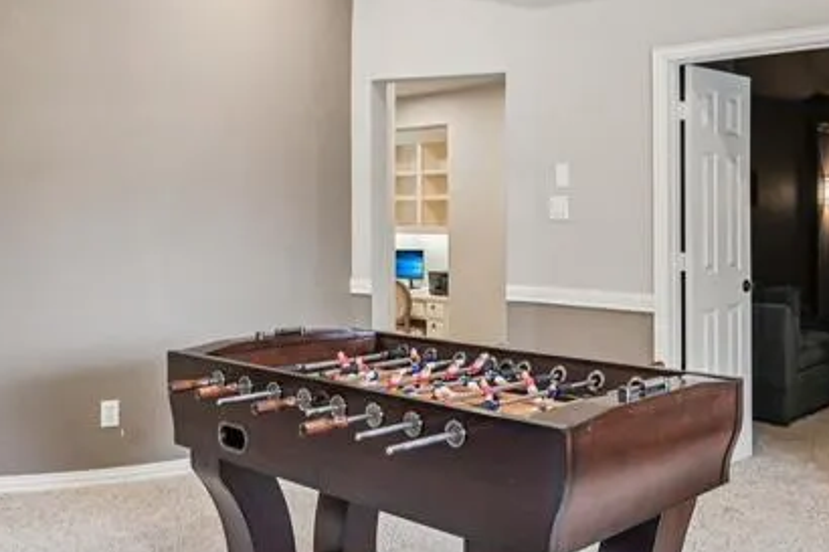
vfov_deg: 33.2
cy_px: 196
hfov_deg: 48.1
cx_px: 510
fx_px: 921
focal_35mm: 40
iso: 400
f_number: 8
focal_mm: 16
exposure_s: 1/8
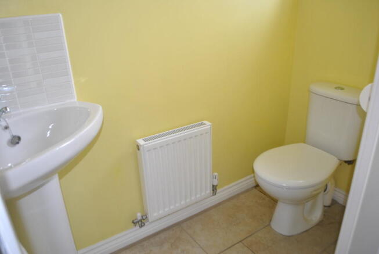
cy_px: 127
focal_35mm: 27
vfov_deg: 48.0
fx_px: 285
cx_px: 190
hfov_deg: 67.3
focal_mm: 18
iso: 100
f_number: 3.5
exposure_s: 1/10
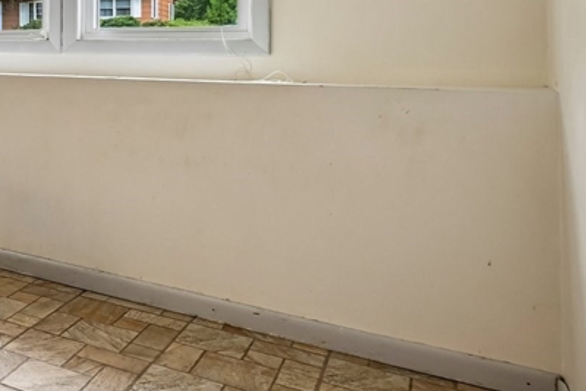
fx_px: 668
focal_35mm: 41
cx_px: -122
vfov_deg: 31.2
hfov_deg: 36.3
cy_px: 43
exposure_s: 1/10
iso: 400
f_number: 8
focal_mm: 16
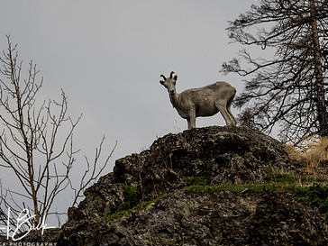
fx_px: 9068
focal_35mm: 957
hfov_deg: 2.1
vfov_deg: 1.6
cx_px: 189
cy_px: 80
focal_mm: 300
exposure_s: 1/2000
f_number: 4
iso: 1000
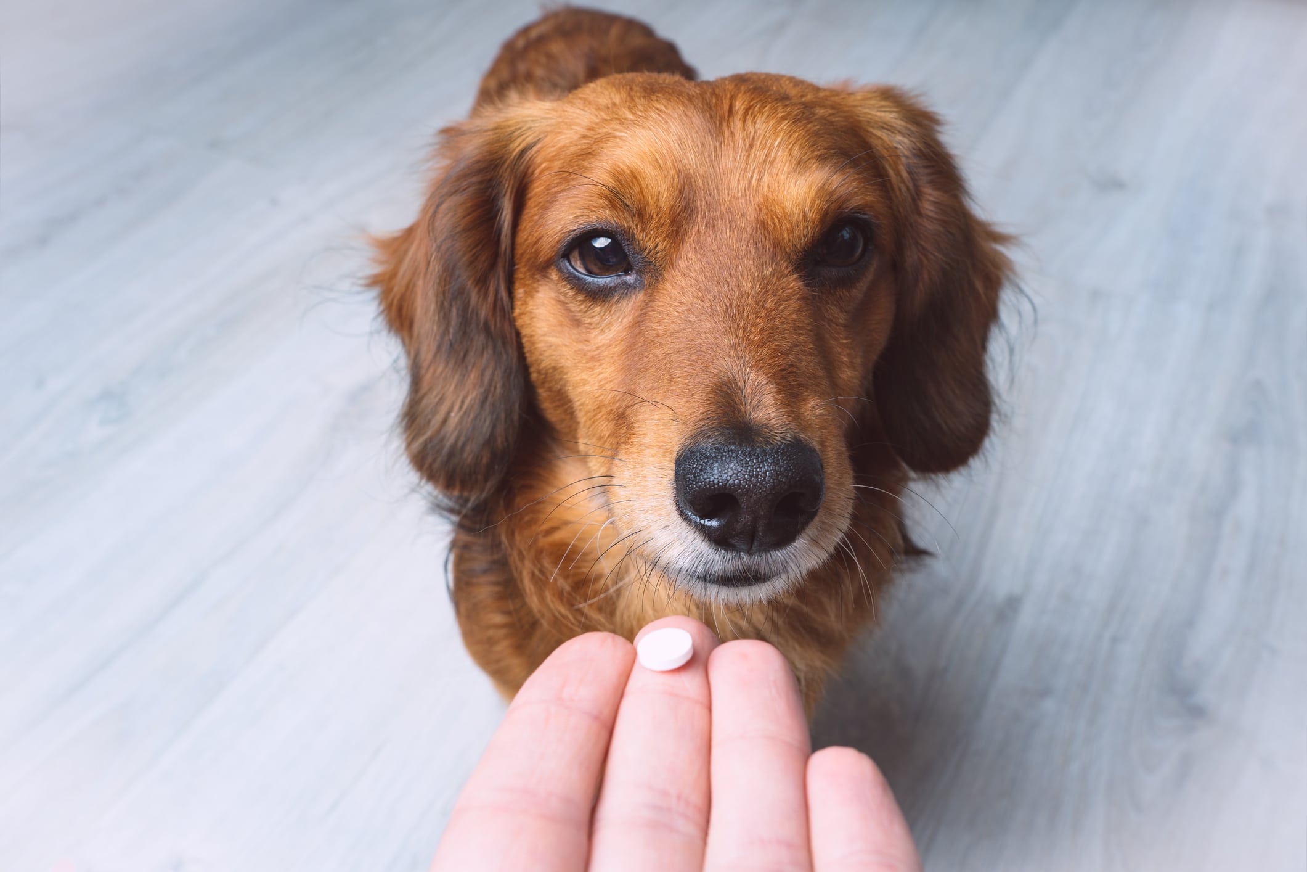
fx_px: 1089
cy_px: 436
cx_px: 654
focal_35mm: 30
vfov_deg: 43.6
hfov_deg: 61.9
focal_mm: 30
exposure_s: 1/250
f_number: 11
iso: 100
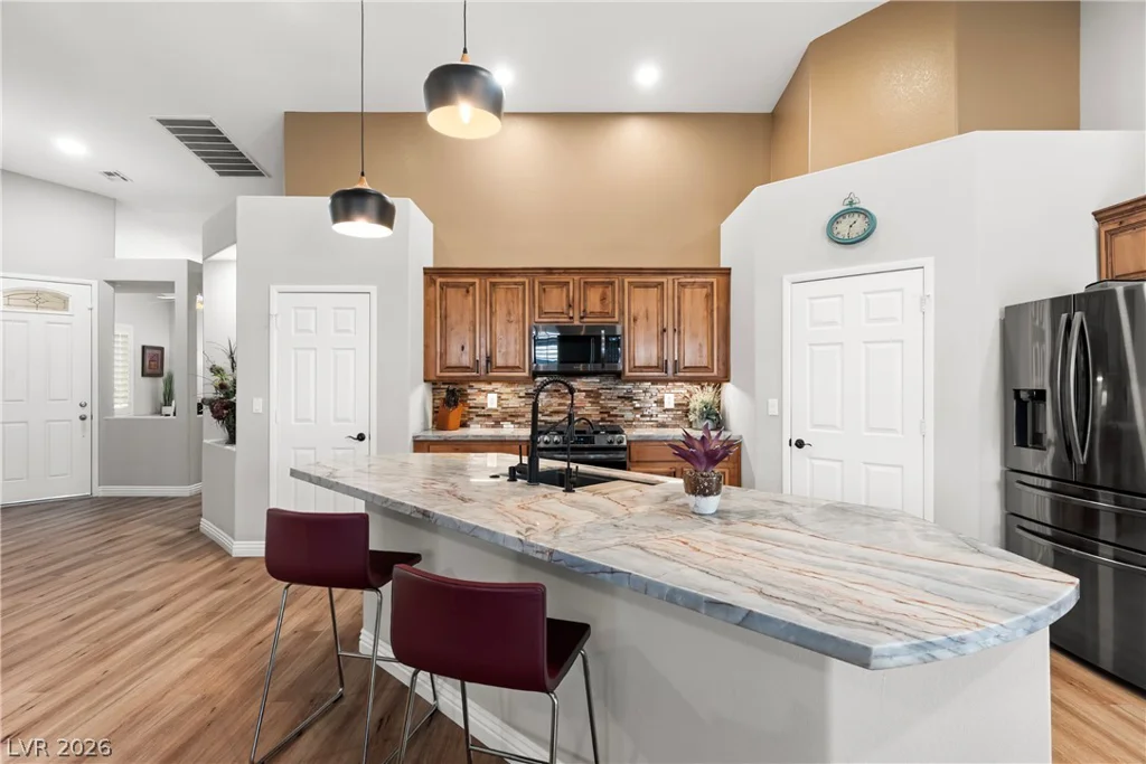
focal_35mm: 18
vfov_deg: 67.4
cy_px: 382
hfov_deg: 90.0
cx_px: 573
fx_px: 573
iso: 400
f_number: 8
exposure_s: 1/3
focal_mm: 18
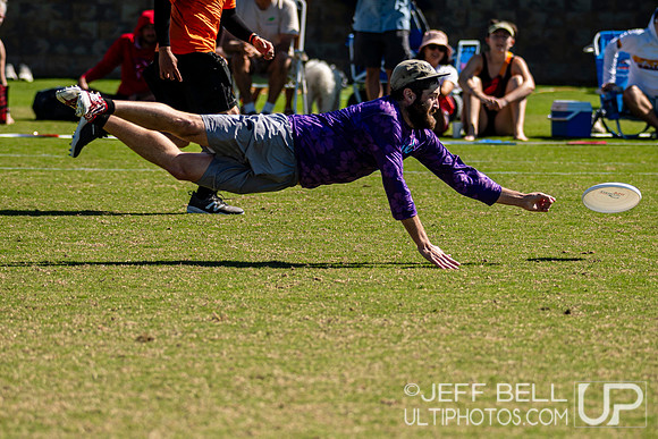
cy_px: 242
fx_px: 6240
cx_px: 333
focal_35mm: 341
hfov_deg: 6.0
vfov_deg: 4.0
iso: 100
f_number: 3.2
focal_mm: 170
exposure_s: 1/3200
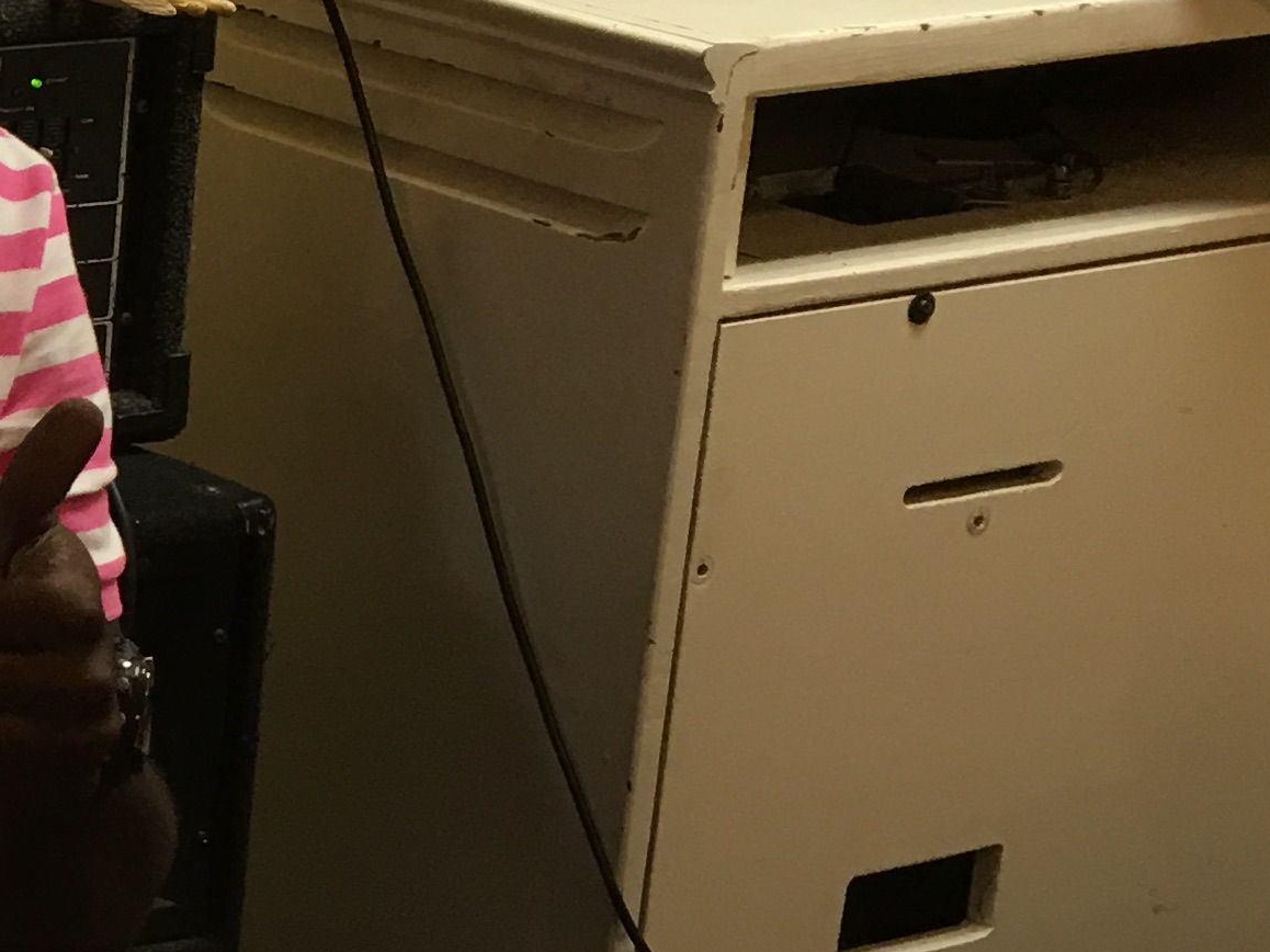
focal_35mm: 101
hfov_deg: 16.8
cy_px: 475
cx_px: -859
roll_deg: +0.2
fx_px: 3705
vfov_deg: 14.6
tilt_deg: -16.7
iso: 32
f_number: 2.2
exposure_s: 1/15
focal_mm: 4.15
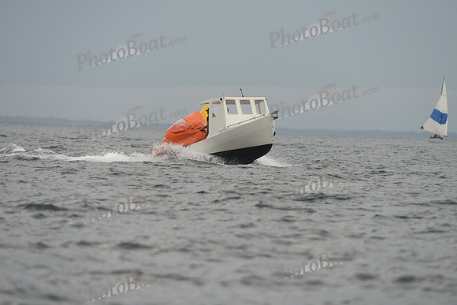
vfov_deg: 3.4
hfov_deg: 5.2
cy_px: 152
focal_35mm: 400
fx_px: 5079
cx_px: 228
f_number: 5.6
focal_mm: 400
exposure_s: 1/1000
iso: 400
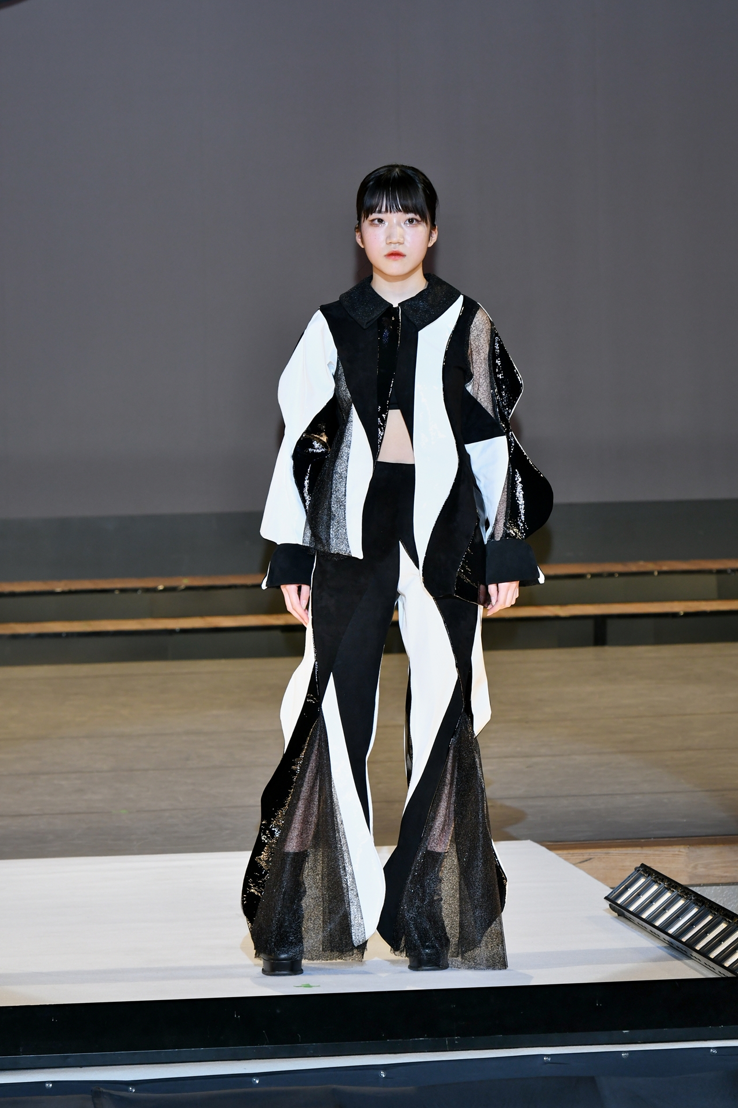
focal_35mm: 189
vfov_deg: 10.9
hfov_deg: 7.3
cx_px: 368
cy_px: 554
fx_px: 5797
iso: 800
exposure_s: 1/250
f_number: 5.6
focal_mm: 125
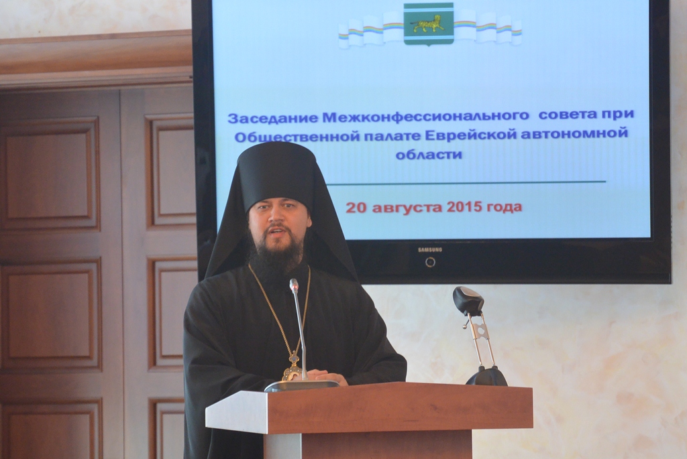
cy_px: 230
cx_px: 344
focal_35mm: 200
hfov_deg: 10.3
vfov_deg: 6.9
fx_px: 3820
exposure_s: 1/40
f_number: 4.8
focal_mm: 74.3
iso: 800
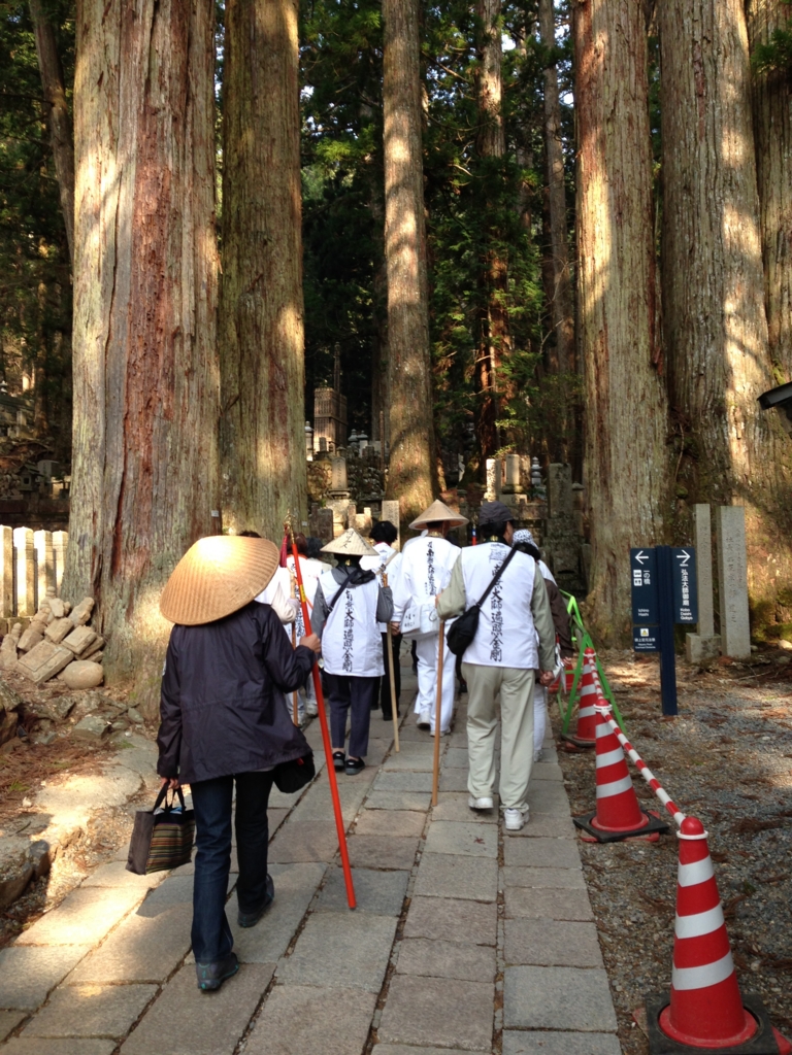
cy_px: 528
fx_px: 1007
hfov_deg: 42.9
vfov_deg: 55.4
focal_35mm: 33
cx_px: 396
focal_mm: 4.12
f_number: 2.4
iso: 50
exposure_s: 1/120
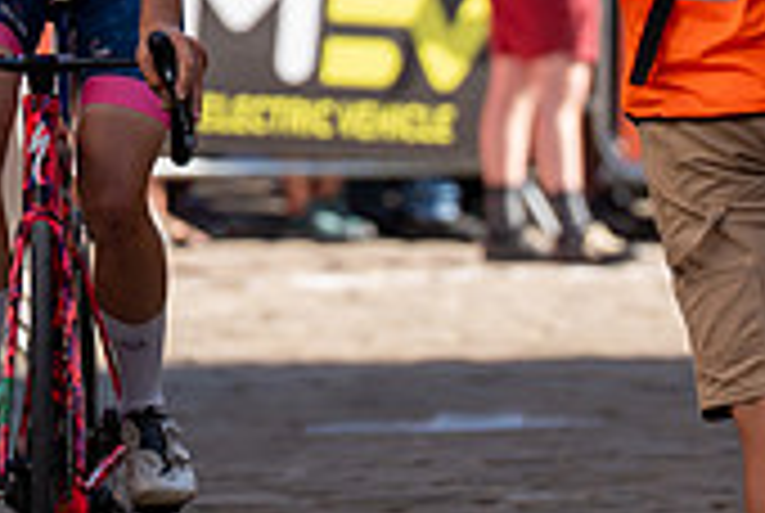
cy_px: -109
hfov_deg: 2.8
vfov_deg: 1.9
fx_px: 15795
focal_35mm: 742
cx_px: 155
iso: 400
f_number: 4
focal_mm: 197
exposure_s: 1/1000
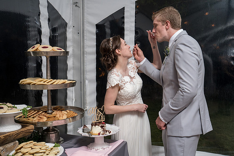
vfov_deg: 35.5
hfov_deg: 51.3
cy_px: 79
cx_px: 115
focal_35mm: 37
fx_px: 244
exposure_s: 1/200
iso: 2000
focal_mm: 34
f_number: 5
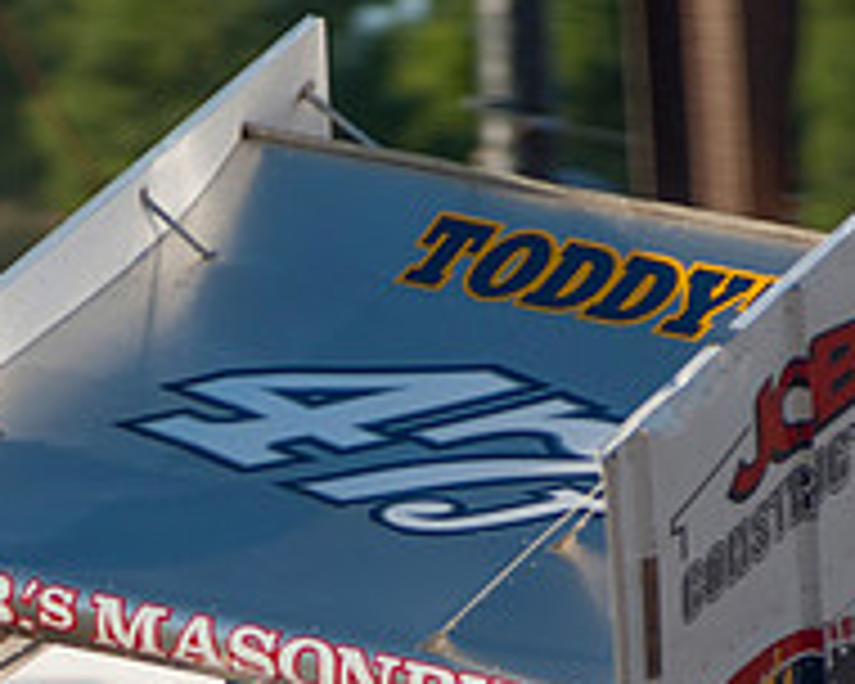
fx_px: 21813
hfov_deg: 2.2
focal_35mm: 862
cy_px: 850
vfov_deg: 1.8
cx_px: 234
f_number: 4
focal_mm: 200
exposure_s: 1/640
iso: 100
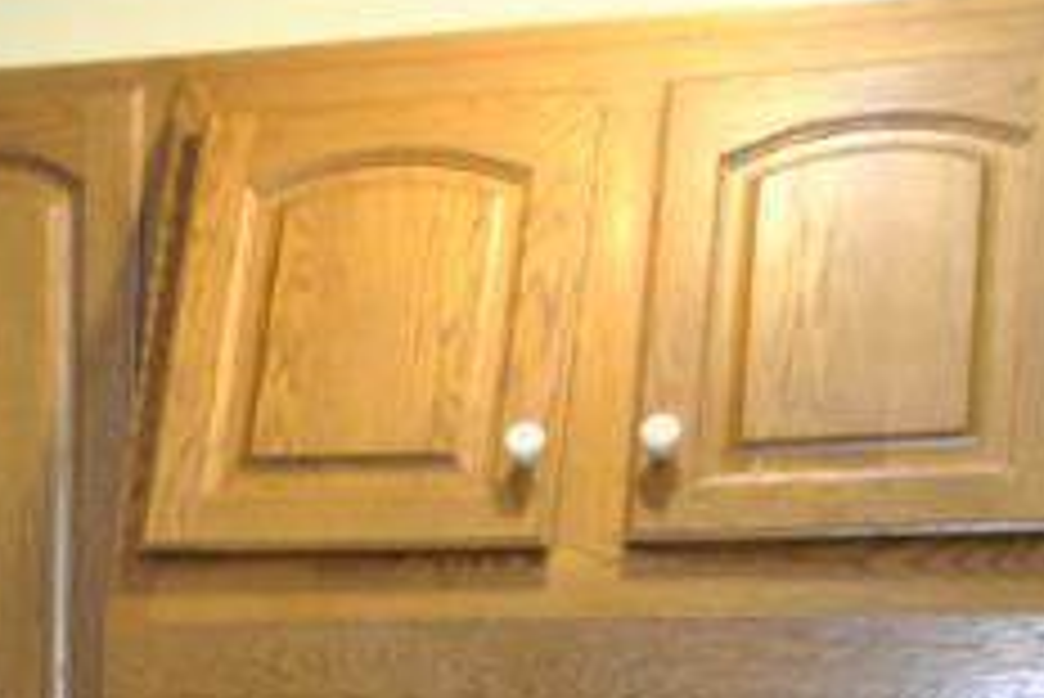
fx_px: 2815
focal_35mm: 97
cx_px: -81
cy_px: 1328
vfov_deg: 12.6
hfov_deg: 20.1
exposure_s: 1/8
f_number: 4
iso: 400
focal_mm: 10
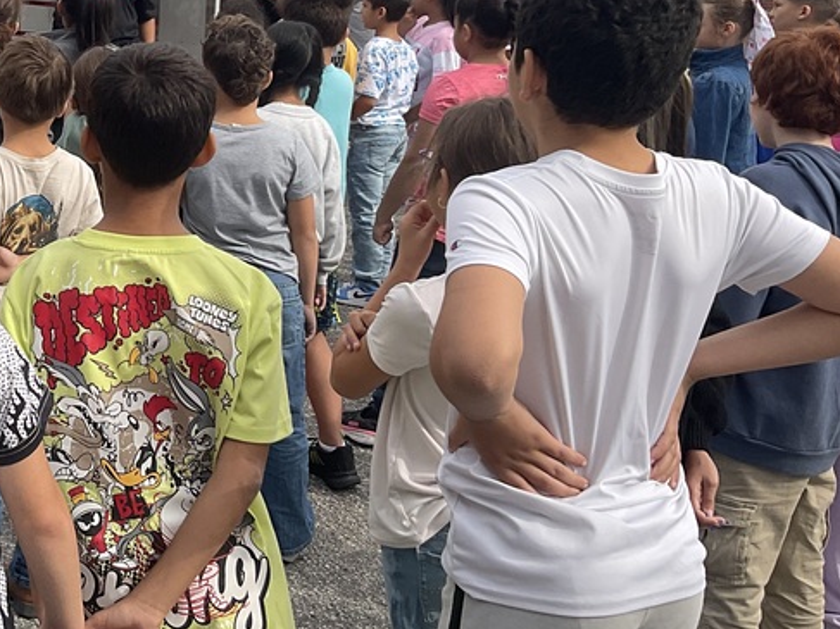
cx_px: 2
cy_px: 148
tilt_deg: -8.2
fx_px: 1480
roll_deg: -2.5
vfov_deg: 23.7
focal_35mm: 61
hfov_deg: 29.6
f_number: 1.8
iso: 16
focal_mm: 3
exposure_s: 1/1144
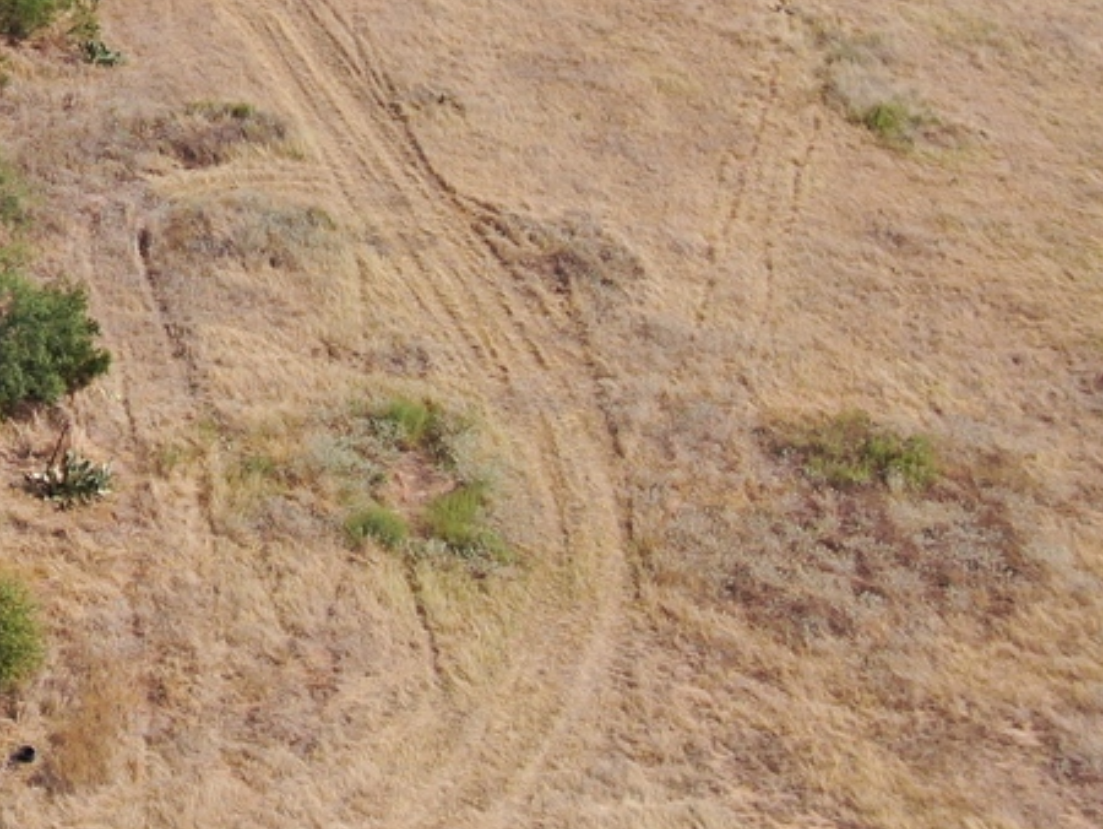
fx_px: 3061
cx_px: -400
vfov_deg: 15.1
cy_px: -22
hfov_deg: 18.7
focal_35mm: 96
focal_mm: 5.22
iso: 100
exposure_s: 1/800
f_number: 3.1
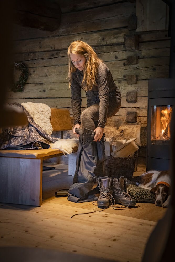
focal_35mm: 48
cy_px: 131
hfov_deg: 28.1
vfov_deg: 41.1
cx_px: 88
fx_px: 350
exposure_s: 1/40
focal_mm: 48
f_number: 5.6
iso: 1000
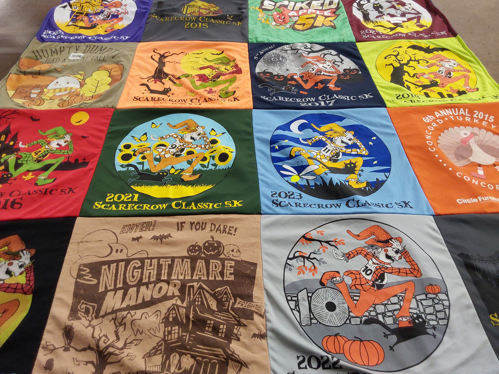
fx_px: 404
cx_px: 250
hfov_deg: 63.4
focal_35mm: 28
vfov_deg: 49.7
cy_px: 187
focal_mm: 2.91
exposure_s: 1/50
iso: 125
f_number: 1.9
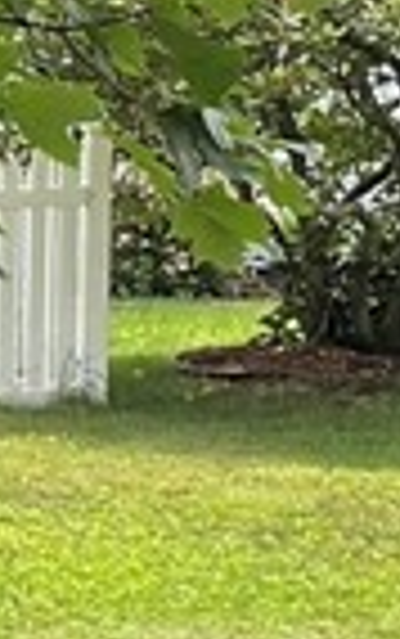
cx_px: -508
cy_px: 292
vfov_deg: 9.5
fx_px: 3847
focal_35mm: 221
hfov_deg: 5.8
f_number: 1.8
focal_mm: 3
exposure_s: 1/279
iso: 16
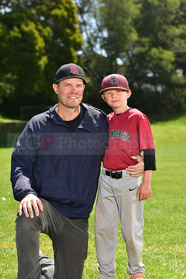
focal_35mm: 105
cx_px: 93
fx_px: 813
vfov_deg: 19.5
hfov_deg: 13.0
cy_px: 140
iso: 80
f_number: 5.6
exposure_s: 1/200
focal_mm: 105
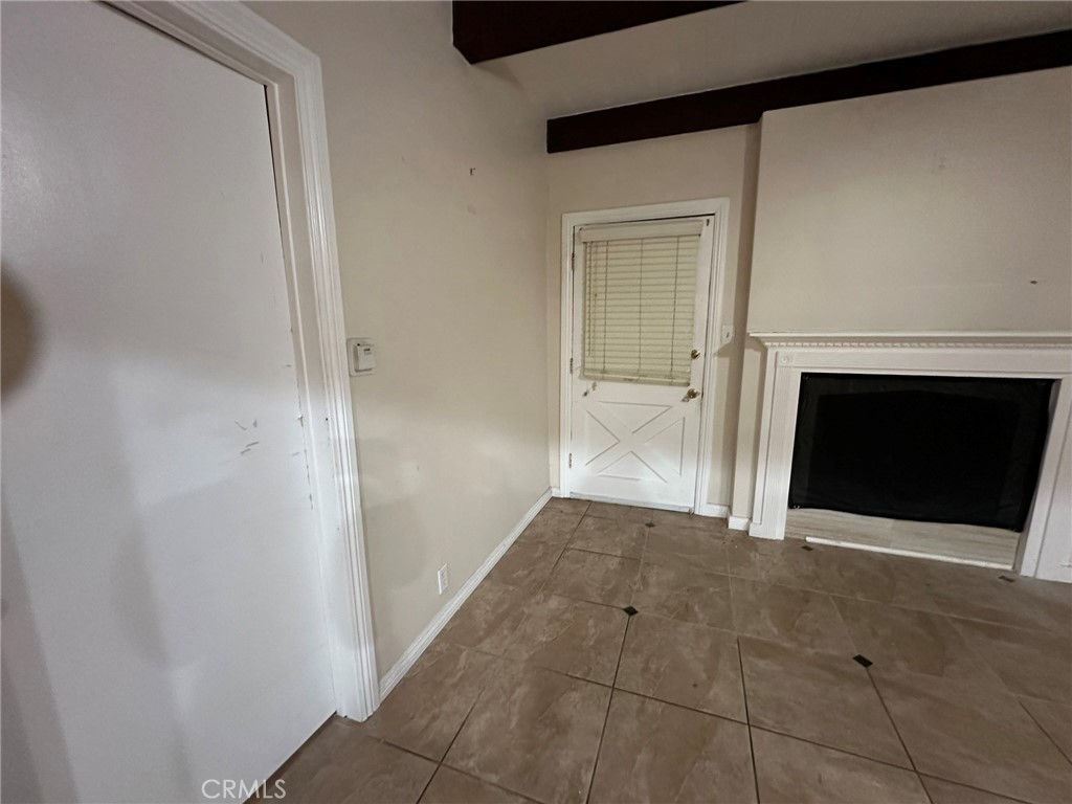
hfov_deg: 102.1
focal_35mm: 14
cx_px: 536
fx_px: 434
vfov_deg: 85.7
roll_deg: +0.9
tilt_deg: -11.0
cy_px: 402
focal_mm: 2.22
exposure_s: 1/60
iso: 1000
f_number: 2.2
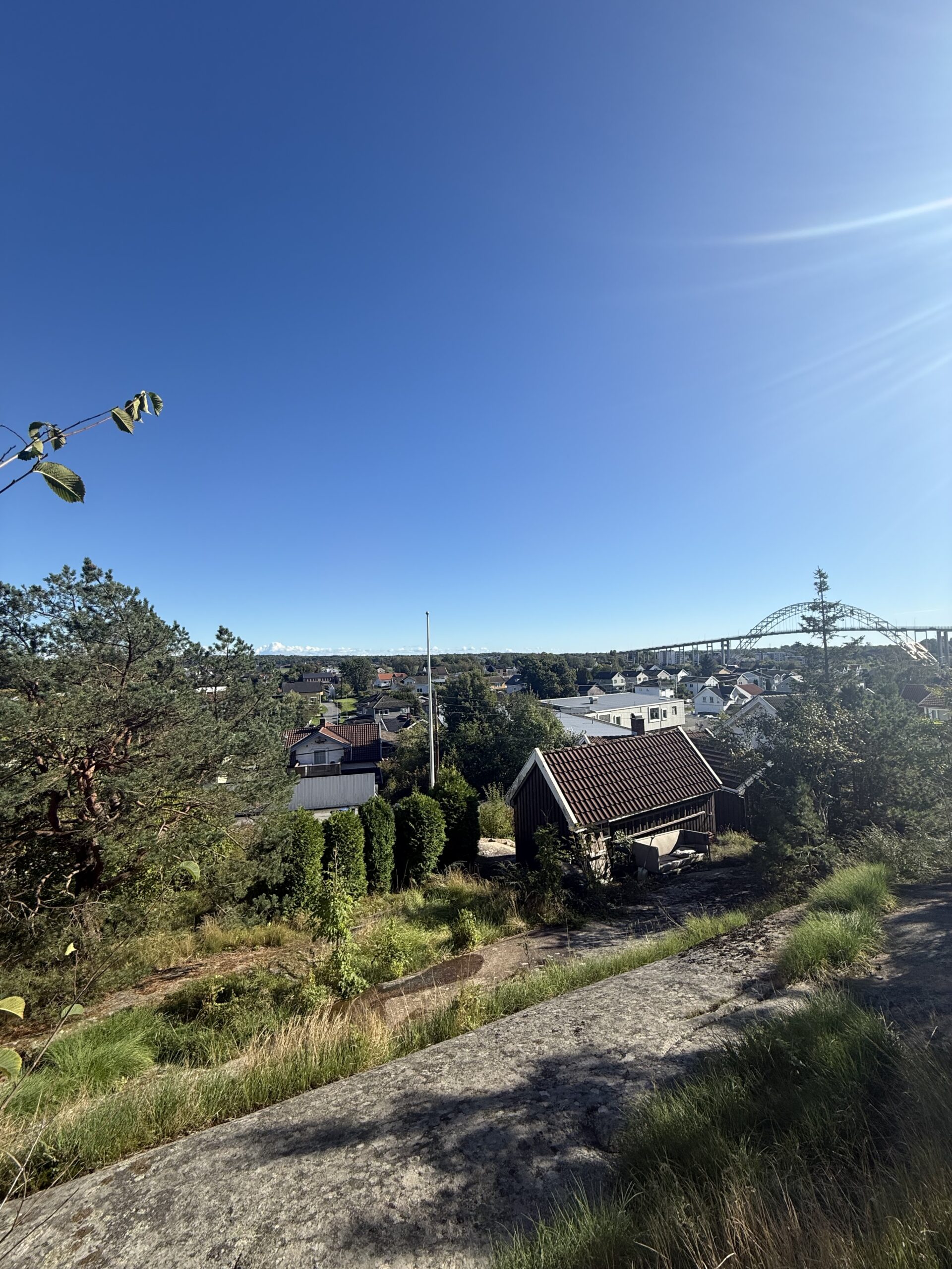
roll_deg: +1.2
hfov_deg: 85.7
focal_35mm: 14
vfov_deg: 102.1
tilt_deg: +2.7
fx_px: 513
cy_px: 634
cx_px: 476
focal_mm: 2.22
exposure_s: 1/2092
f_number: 2.2
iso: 50
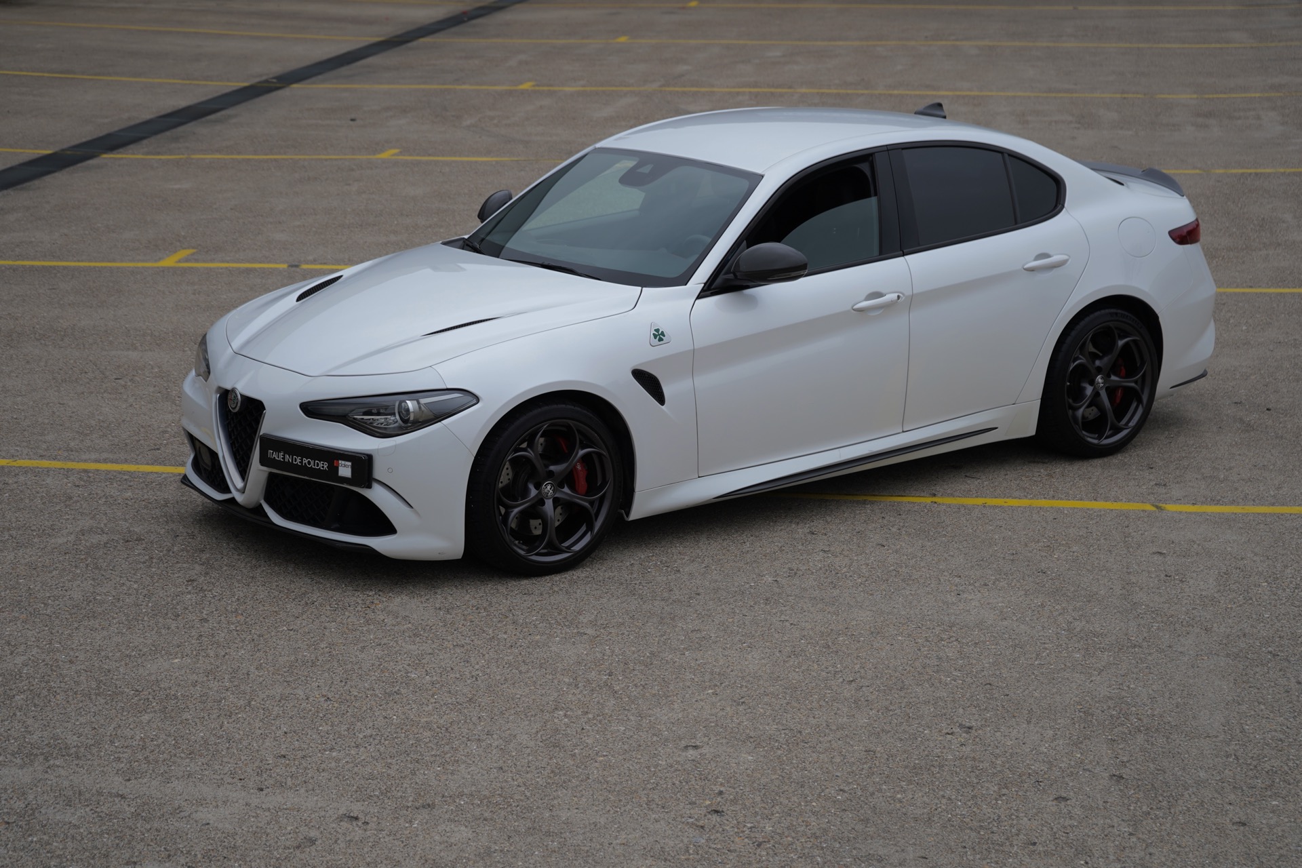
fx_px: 2531
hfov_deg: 28.8
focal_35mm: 70
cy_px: 434
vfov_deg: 19.5
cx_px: 651
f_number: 6.3
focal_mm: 70
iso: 100
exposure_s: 1/160
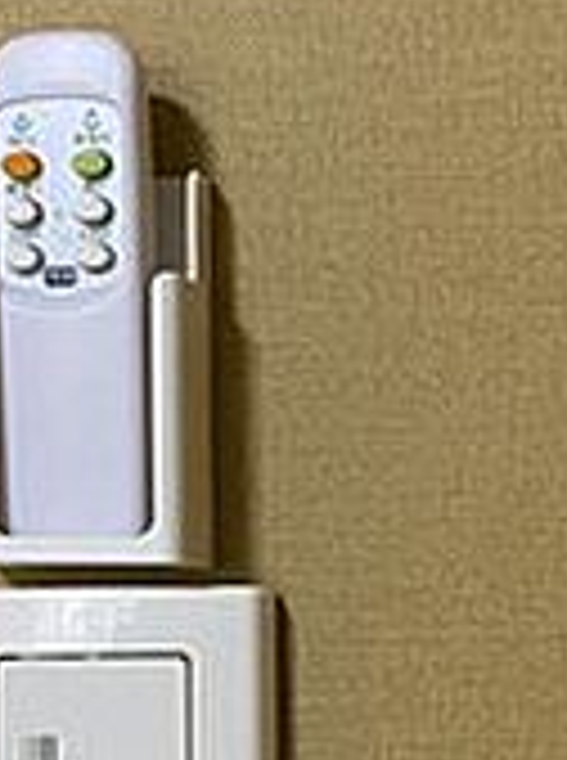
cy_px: 661
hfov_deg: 19.1
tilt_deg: +0.5
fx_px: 1622
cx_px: 603
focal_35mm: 74
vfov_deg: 25.7
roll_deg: +2.0
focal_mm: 4.25
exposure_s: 1/60
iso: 320
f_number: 1.8
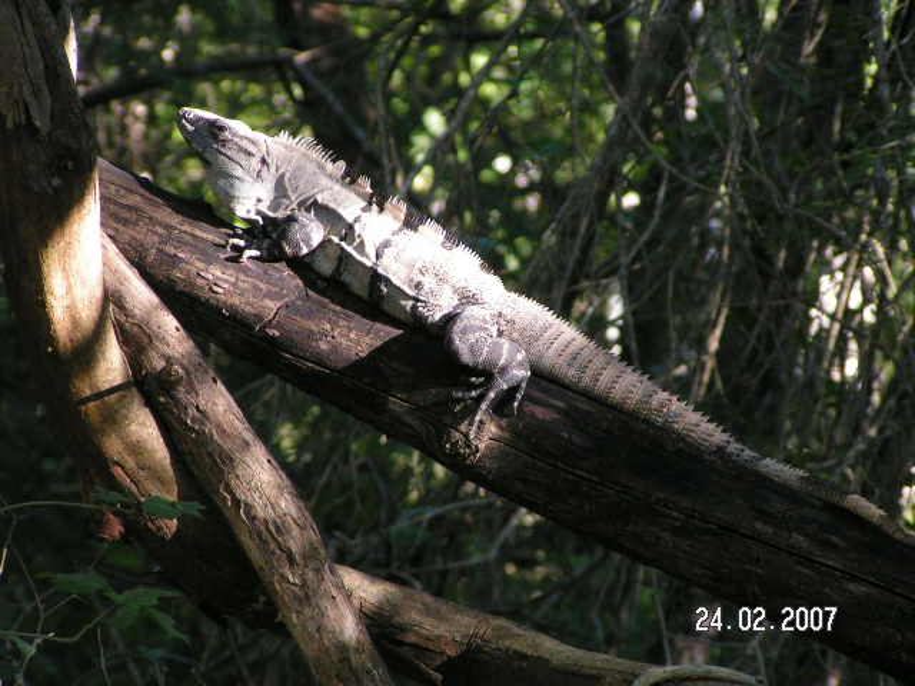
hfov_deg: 7.3
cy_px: 343
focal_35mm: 271
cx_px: 458
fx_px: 7163
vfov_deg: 5.5
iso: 200
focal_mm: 41.4
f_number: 3.5
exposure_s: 1/200
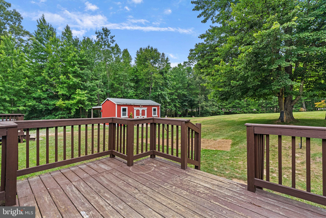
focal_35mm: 16
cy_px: 109
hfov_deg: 96.7
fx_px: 145
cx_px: 163
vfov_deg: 73.8
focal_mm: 16
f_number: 8
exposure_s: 1/125
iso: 800
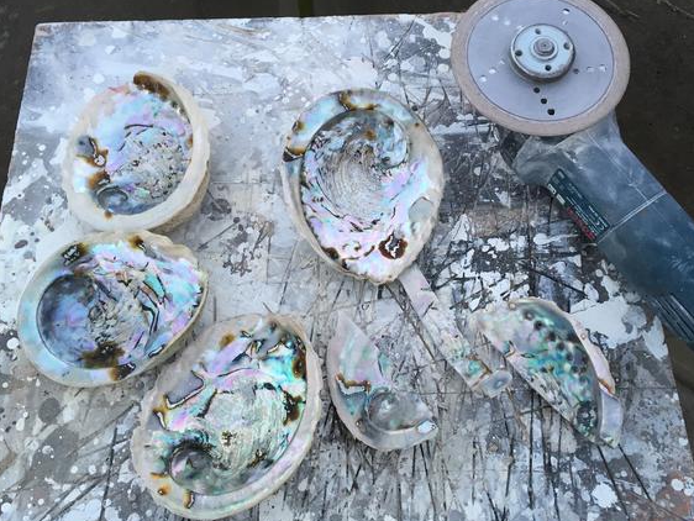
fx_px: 662
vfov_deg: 42.9
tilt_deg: -69.1
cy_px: 242
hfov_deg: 55.3
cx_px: 351
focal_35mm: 33
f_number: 2.2
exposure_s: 1/33
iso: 40
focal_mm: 4.15
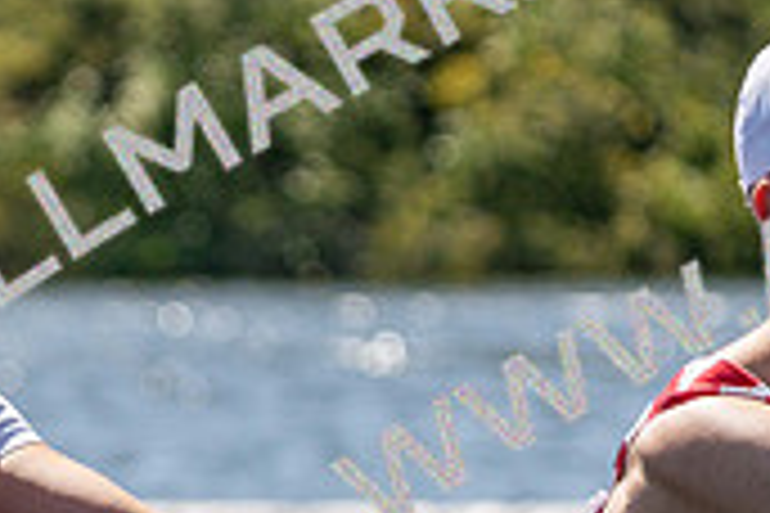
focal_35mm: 679
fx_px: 14522
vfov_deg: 2.0
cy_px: 601
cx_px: 5
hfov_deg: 3.0
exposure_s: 1/2000
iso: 320
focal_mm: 200
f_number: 5.6
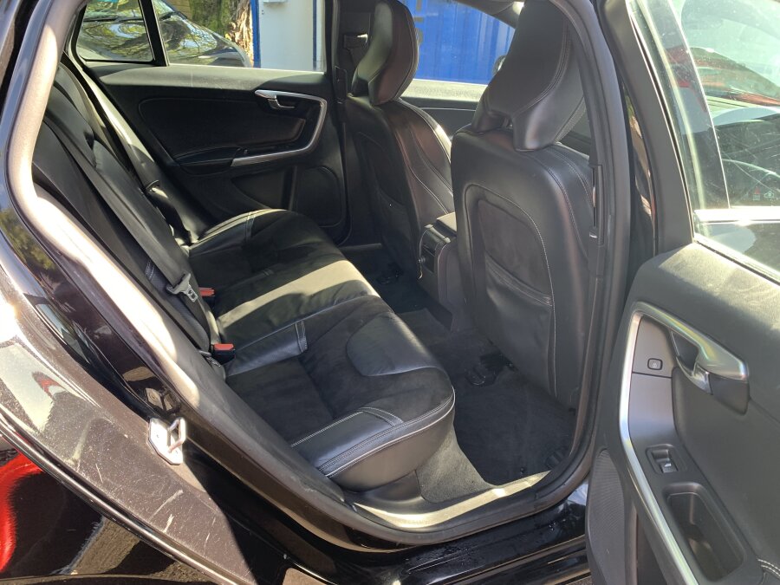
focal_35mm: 26
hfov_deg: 67.3
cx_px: 390
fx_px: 586
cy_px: 292
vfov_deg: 53.1
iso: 100
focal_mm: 4.25
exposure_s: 1/112
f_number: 1.8
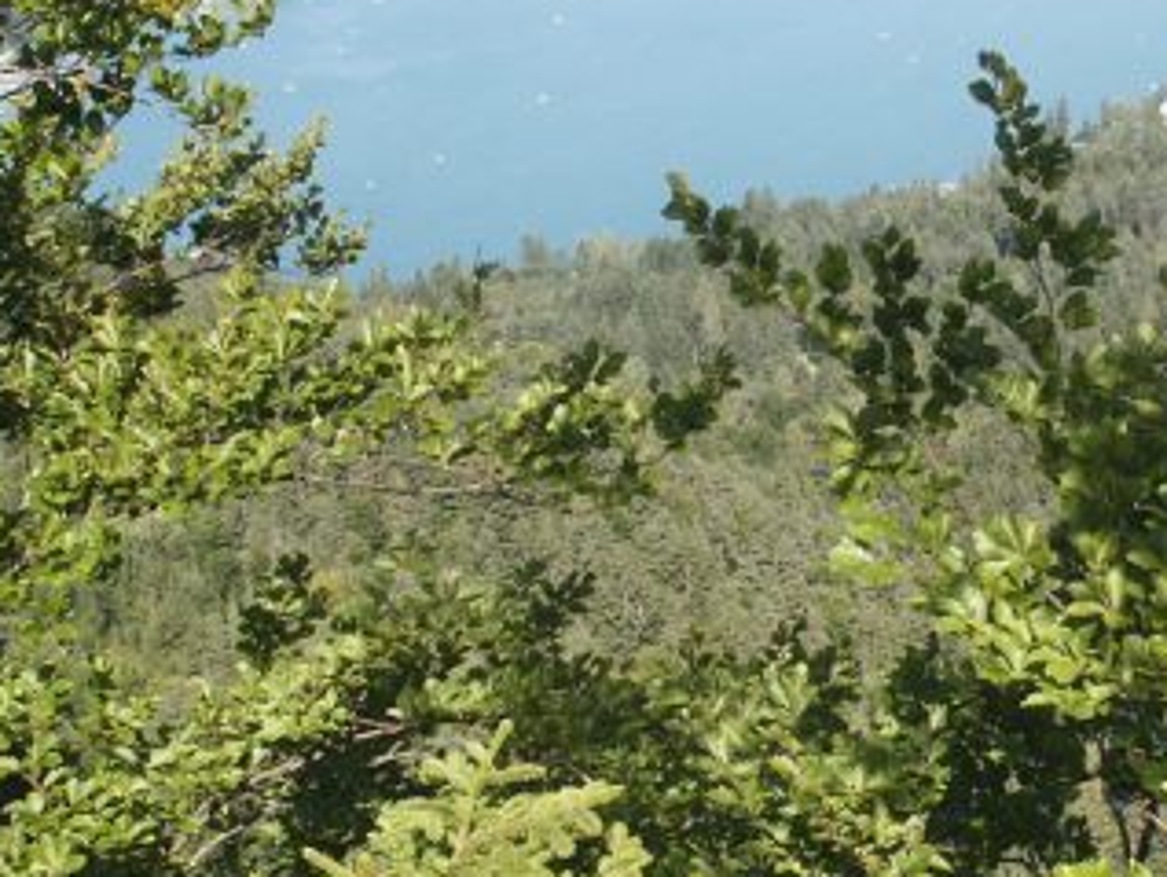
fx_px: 2227
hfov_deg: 28.6
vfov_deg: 22.2
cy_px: 565
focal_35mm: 66
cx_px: 969
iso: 64
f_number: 6.7
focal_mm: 7.19
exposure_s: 1/125
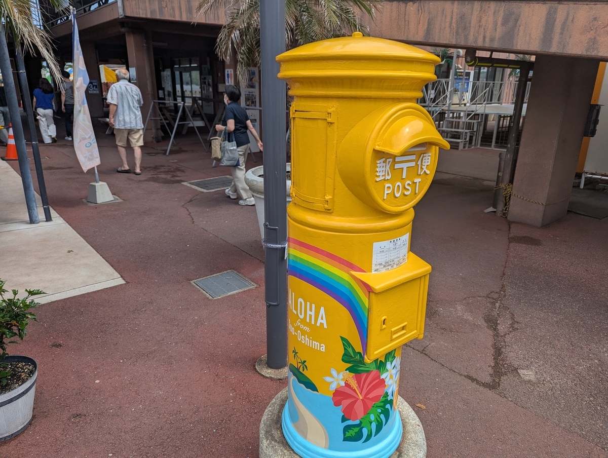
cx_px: 304
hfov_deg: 71.5
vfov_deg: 57.0
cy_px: 229
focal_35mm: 24
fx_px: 422
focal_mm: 6.81
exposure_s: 1/2058
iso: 46
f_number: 1.85
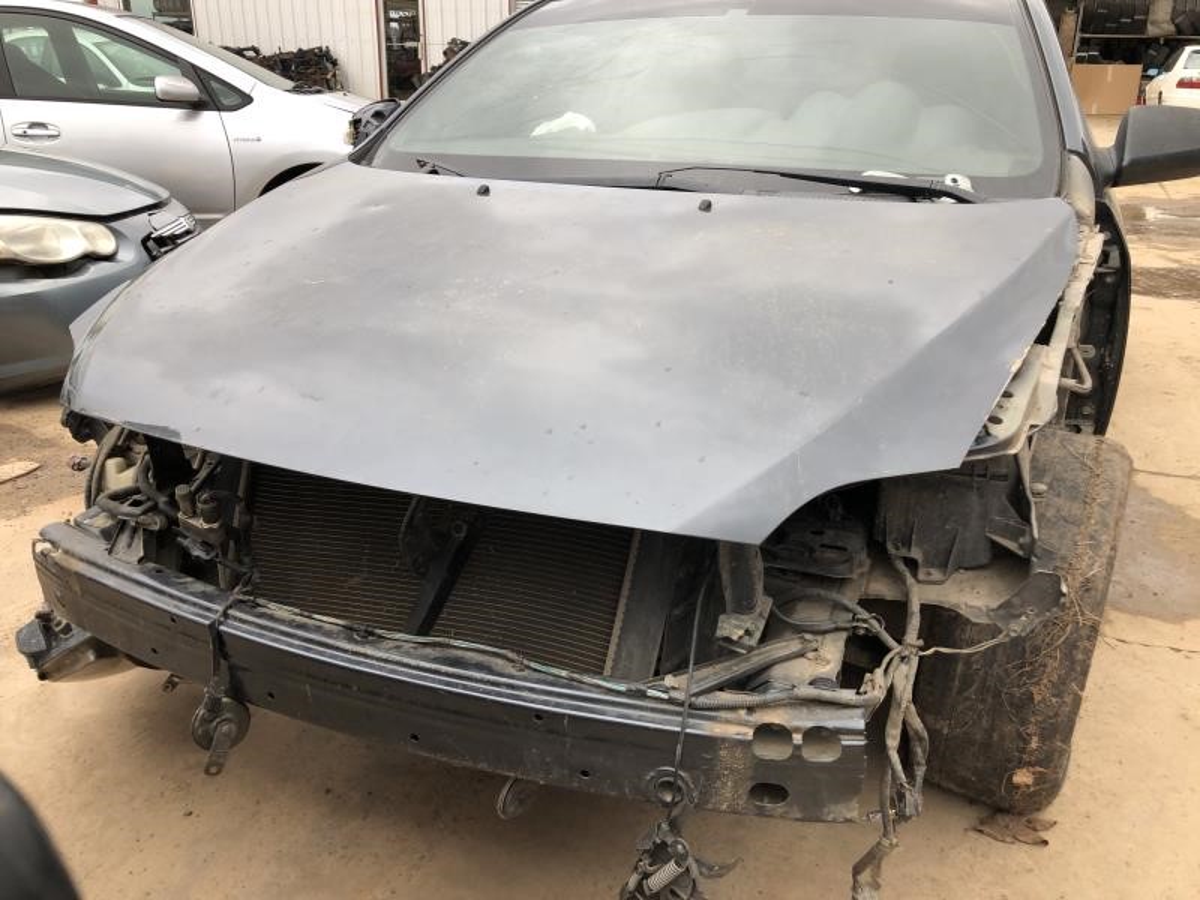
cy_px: 450
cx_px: 600
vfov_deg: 49.7
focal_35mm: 28
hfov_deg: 63.4
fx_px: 971
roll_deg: -0.1
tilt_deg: -21.7
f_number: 1.8
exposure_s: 1/120
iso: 40
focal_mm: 3.99
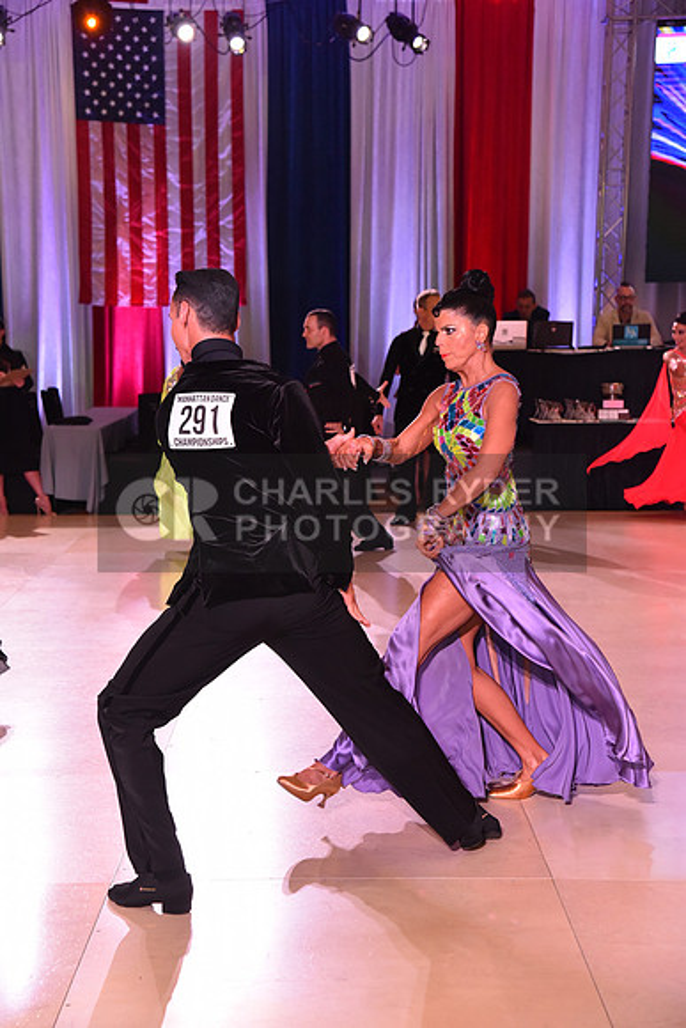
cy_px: 514
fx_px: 1857
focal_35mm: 65
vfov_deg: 31.0
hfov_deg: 20.9
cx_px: 343
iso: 2500
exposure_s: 1/320
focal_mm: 65
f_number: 5.6
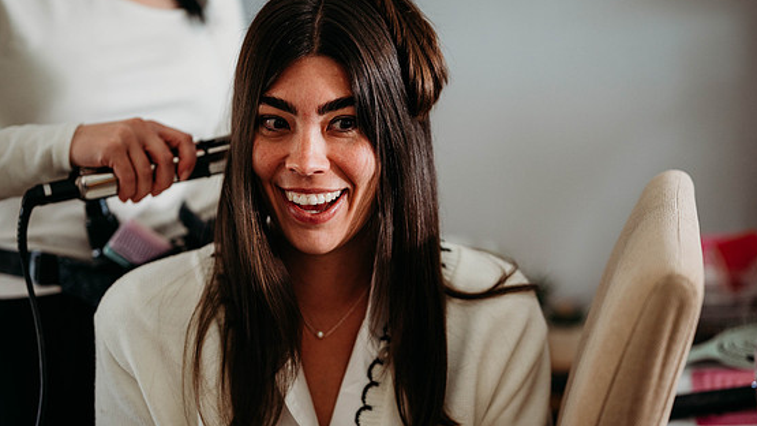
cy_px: 221
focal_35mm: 93
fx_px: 1866
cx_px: 372
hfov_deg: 22.9
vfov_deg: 13.0
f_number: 1.8
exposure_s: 1/200
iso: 1000
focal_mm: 85
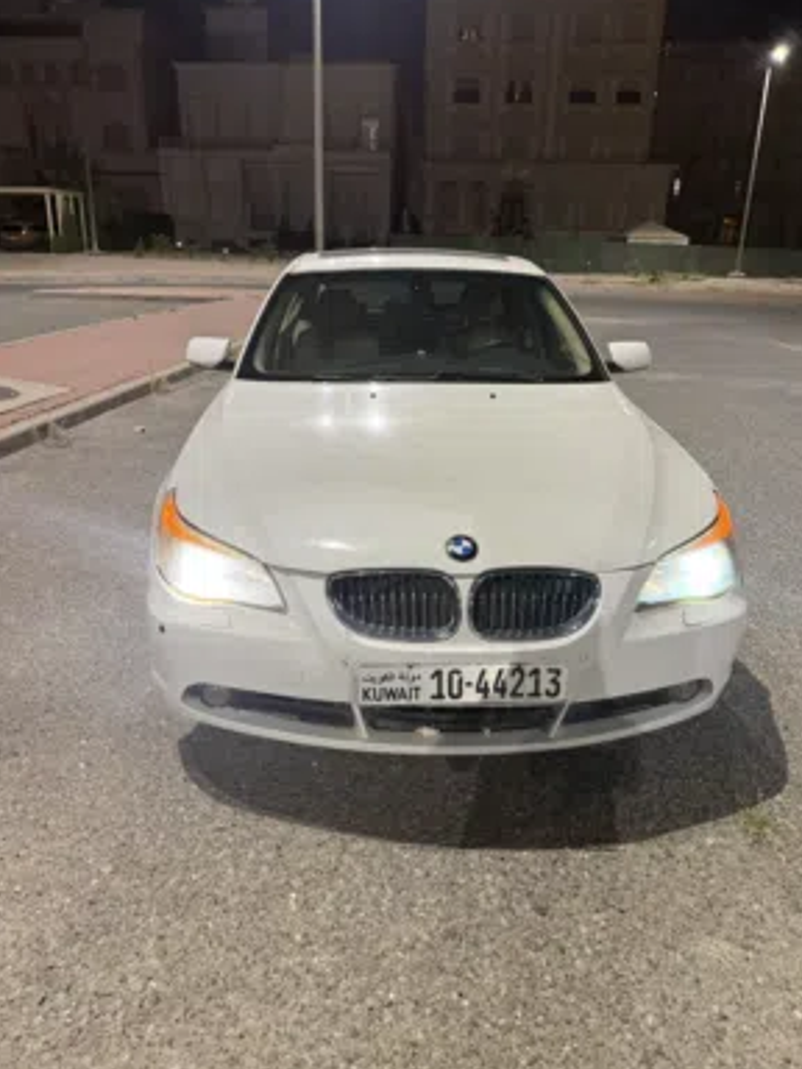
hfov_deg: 54.9
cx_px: 407
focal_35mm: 25
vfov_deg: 69.4
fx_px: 772
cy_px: 537
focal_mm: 6.76
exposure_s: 1/60
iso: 640
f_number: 1.78
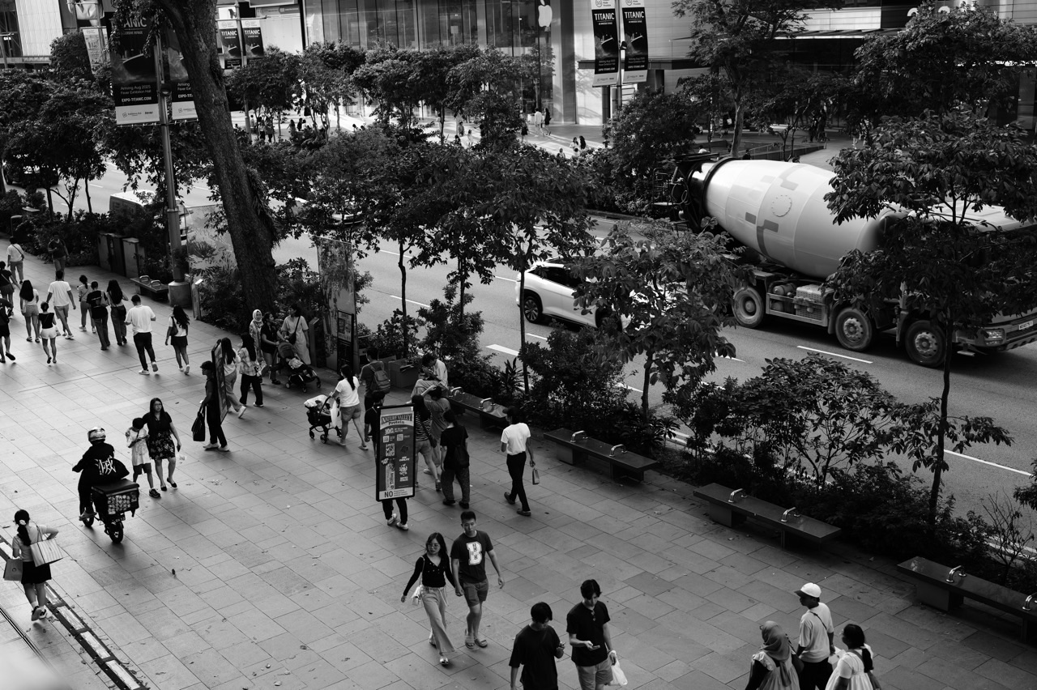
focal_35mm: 43
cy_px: 345
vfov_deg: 31.2
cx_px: 518
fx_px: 1238
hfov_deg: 45.5
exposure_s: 1/160
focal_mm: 43
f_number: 2.8
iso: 100
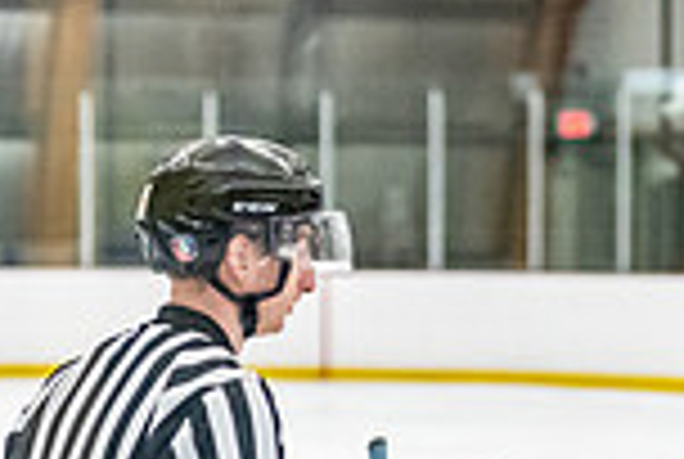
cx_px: 697
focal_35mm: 342
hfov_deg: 6.0
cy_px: 818
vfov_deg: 4.0
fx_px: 6511
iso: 3200
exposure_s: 1/800
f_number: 2.8
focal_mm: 80
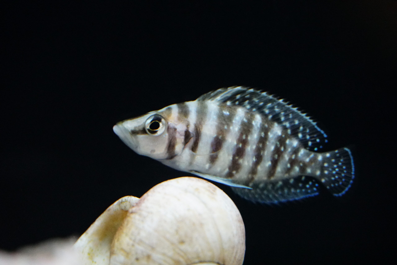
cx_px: 198
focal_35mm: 202
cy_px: 132
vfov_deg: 6.8
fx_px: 2233
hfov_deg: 10.2
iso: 8000
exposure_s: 1/250
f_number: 5.6
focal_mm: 135
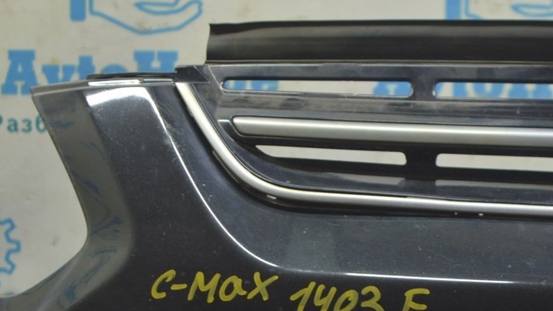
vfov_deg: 9.1
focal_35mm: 134
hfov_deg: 16.0
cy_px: 232
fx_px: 1962
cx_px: 310
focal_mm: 55
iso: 400
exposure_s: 1/20
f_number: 5.6
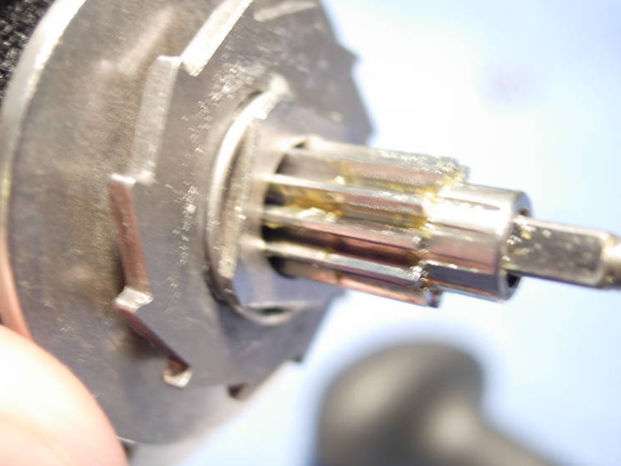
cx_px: 300
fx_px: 736
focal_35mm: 41
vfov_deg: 35.1
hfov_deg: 45.8
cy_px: 236
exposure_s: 1/9.7
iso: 79
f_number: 2.8
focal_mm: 7.8
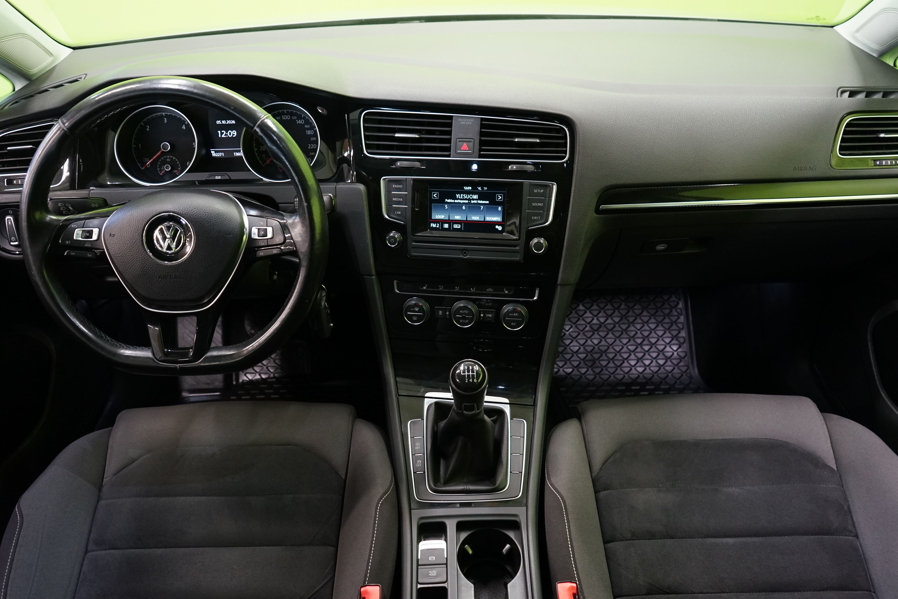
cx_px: 449
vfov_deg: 46.4
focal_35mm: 28
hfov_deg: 65.5
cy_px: 300
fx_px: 698
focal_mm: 28
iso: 2000
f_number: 5
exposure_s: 1/20
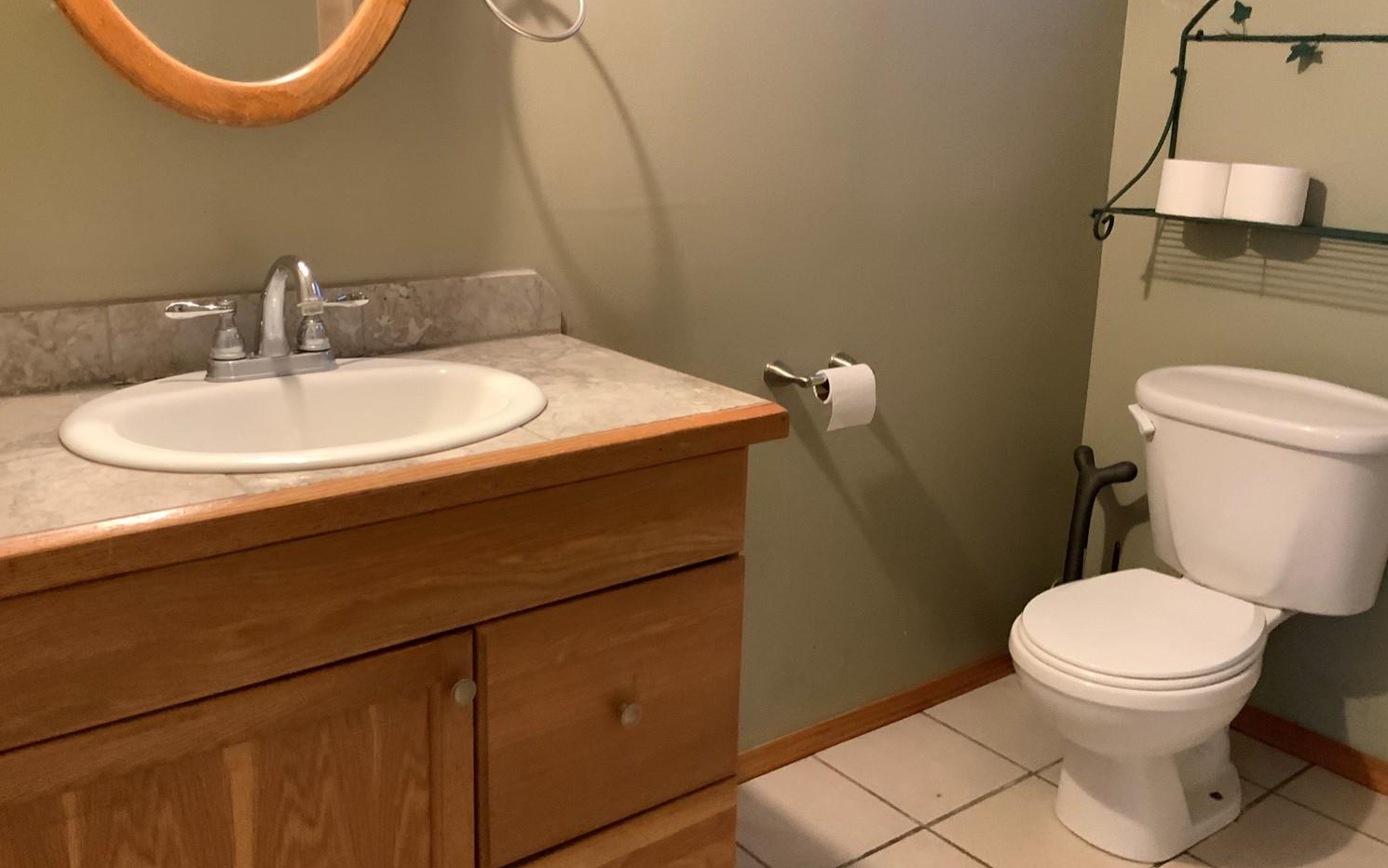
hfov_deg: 58.1
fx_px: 1249
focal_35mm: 33
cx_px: 693
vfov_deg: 38.3
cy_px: 414
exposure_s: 1/40
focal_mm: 3
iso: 250
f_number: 1.8
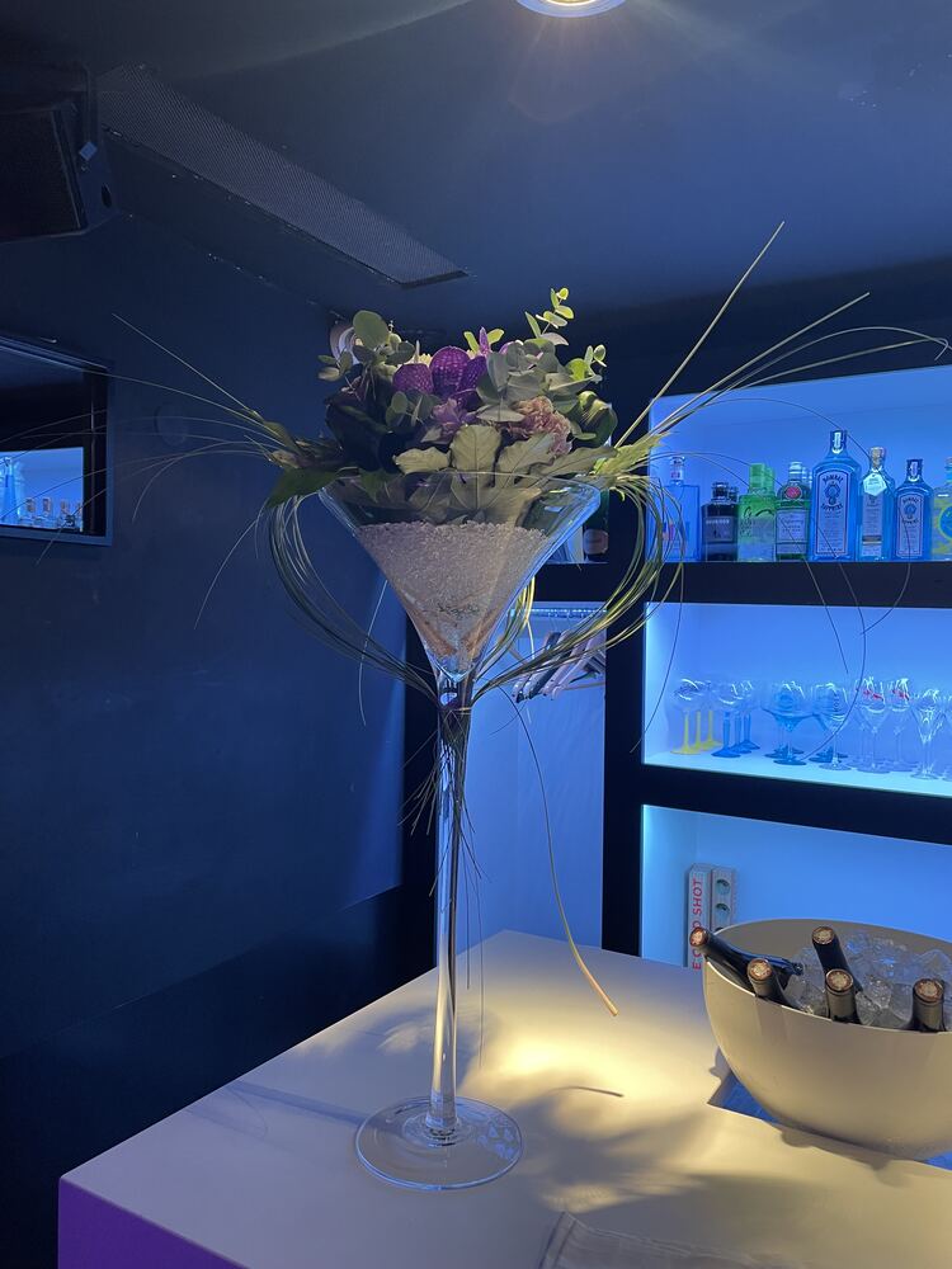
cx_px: 476
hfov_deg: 53.1
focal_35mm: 26
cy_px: 634
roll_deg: -0.4
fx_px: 953
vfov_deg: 67.3
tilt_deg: +0.3
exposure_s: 1/50
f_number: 1.6
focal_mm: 4.2
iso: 125
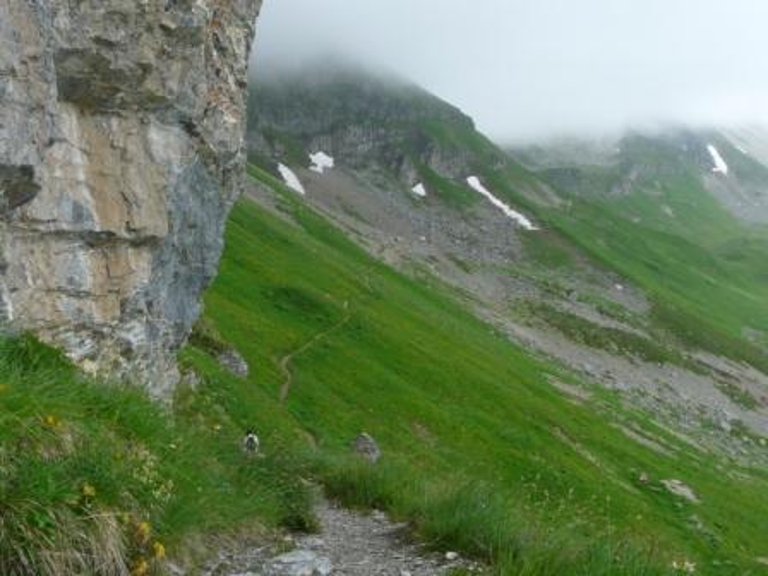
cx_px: 384
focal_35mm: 47
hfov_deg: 40.4
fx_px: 1043
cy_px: 288
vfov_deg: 30.9
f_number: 7.1
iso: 100
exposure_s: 1/25
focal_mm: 6
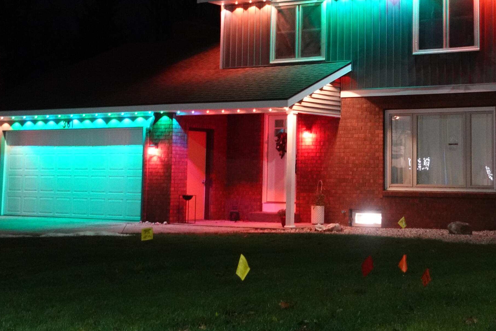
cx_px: 327
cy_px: 58
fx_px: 978
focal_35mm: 71
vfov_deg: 19.0
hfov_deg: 28.3
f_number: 2.8
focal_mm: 16.29
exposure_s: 1/13
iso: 3200
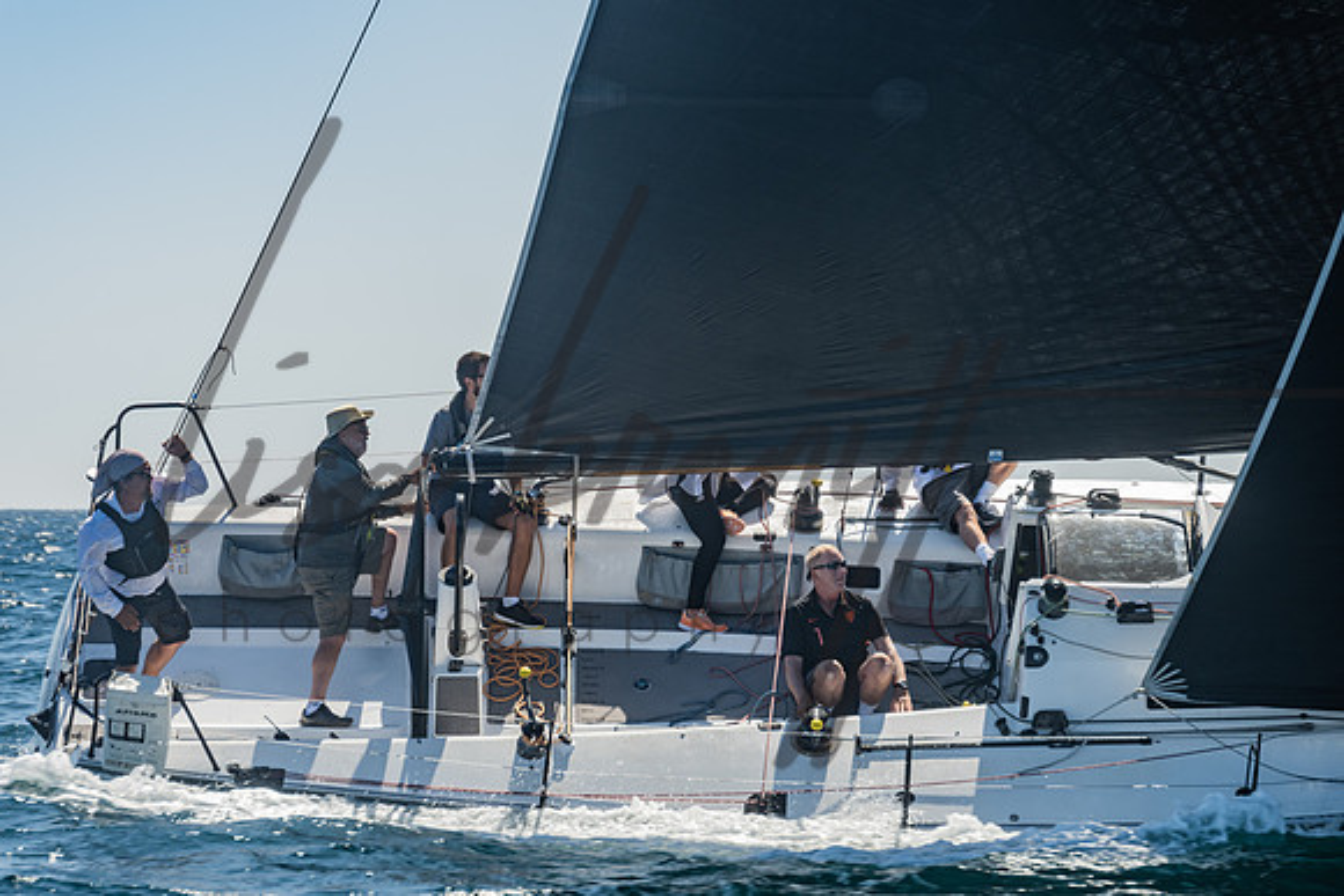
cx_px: 509
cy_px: 392
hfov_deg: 12.5
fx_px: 6143
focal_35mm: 165
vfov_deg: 8.3
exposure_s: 1/250
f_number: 6.3
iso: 160
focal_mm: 130
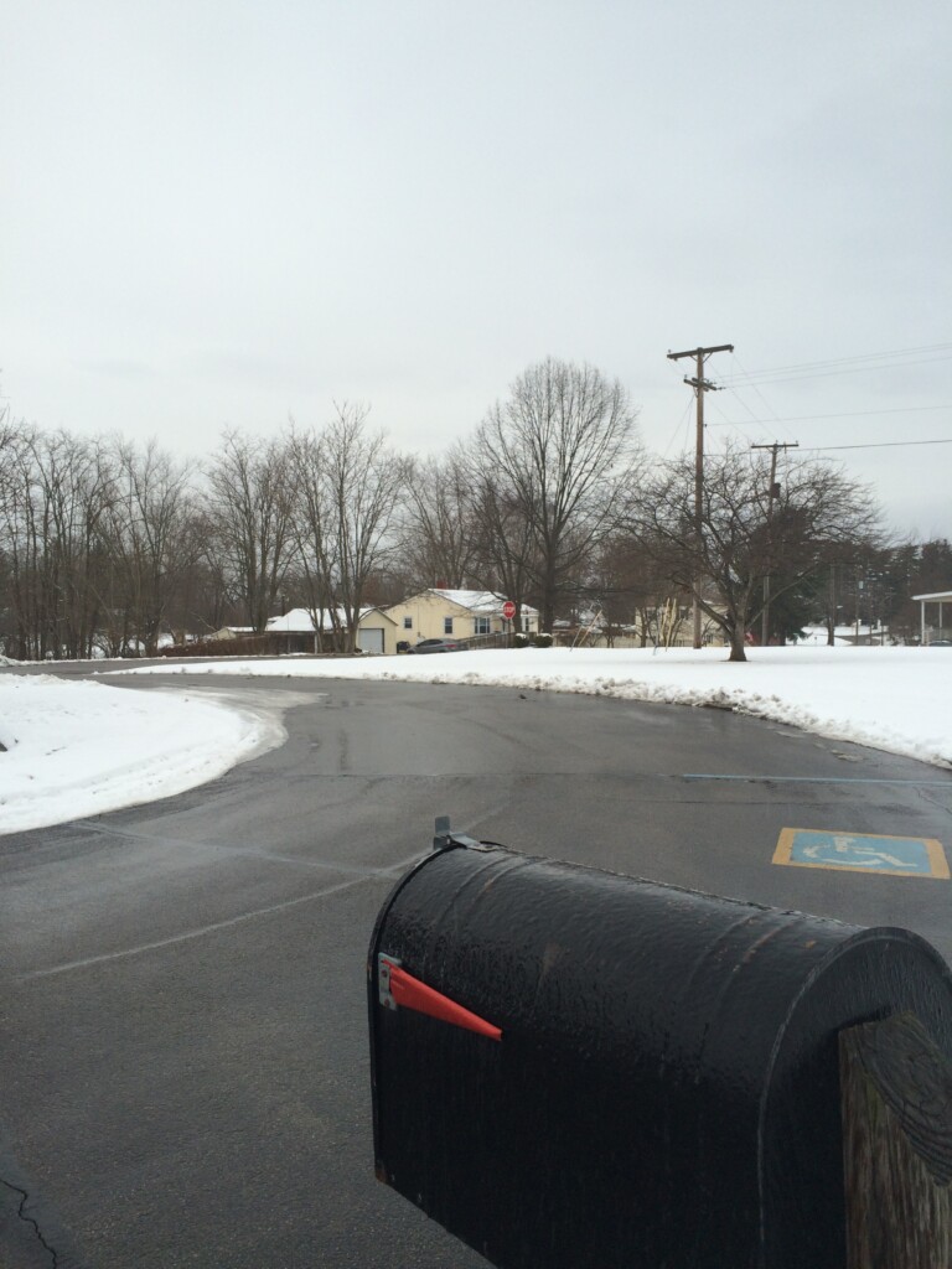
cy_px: 634
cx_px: 476
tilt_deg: -2.4
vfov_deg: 61.7
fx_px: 1063
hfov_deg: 48.2
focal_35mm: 29
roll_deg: +0.8
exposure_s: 1/241
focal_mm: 4.15
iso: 32
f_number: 2.2
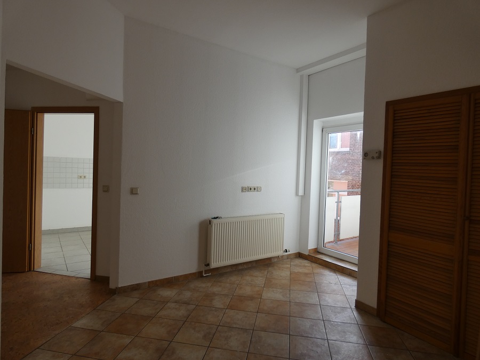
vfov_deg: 66.0
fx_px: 277
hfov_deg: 81.7
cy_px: 180
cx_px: 240
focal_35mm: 20
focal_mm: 3.6
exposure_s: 1/160
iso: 80
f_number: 2.8
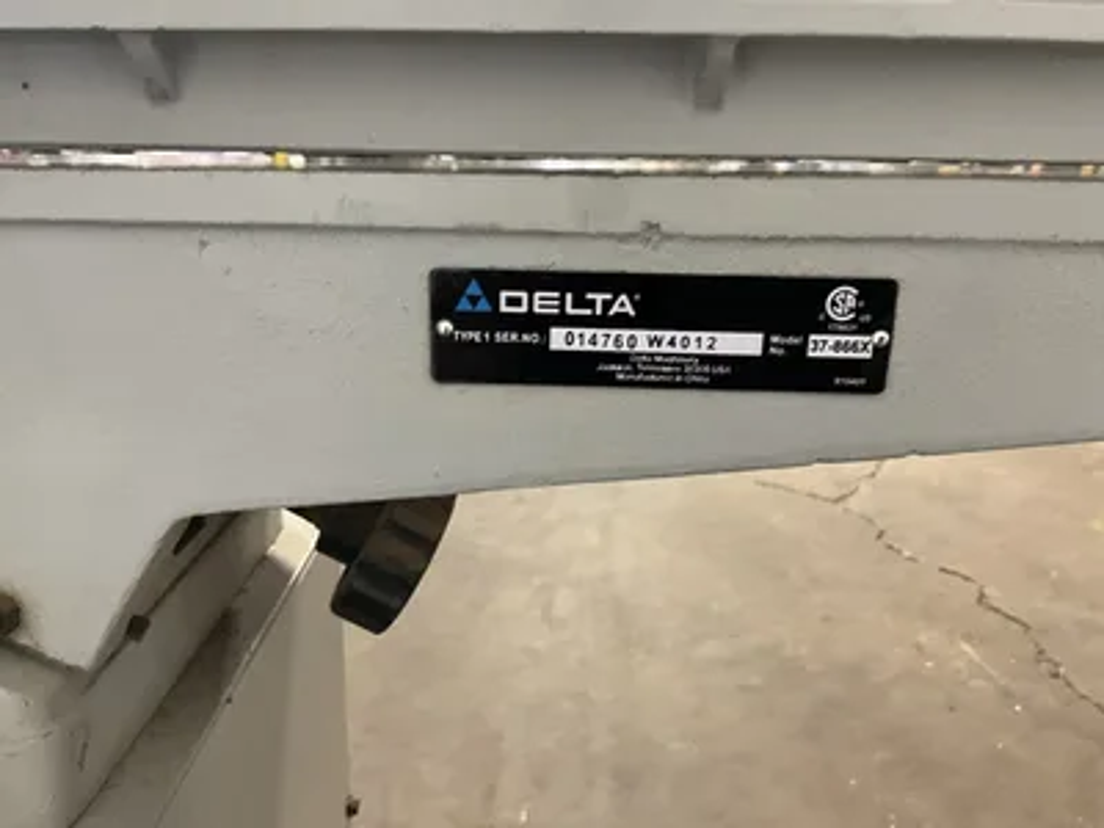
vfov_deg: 48.2
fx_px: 925
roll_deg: +0.8
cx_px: 552
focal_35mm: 29
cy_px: 414
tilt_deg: -17.0
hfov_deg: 61.7
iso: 320
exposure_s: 1/31
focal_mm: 3
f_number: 1.8
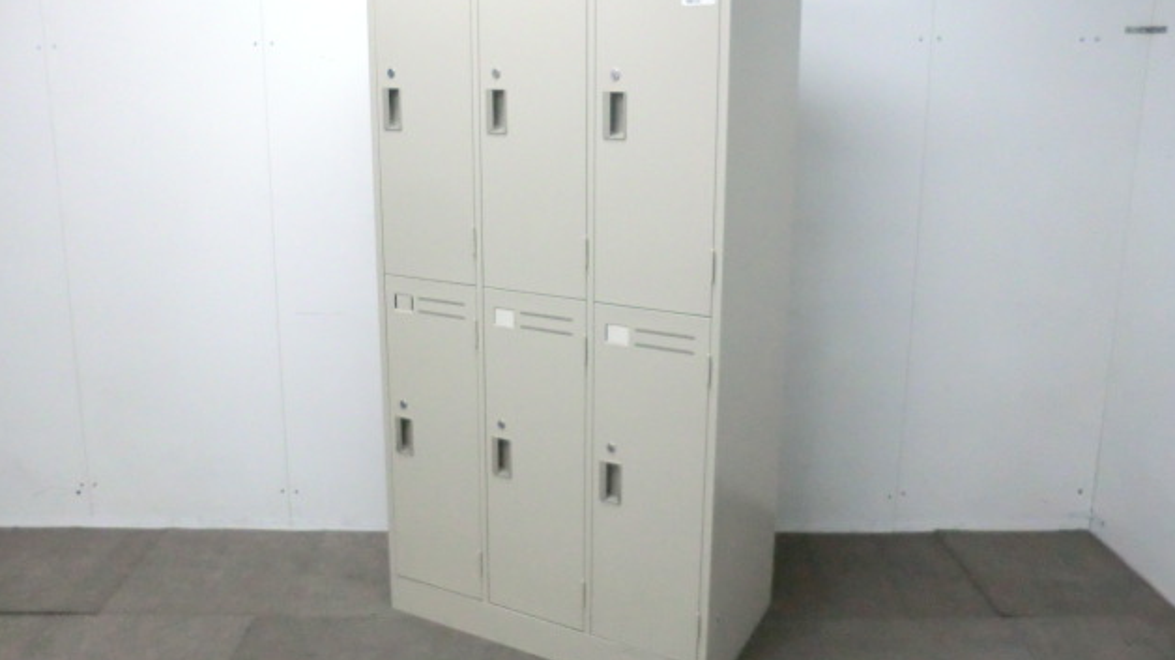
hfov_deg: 64.3
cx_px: 580
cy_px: 264
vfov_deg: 38.8
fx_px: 935
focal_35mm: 30
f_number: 3.2
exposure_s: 1/60
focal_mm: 4.9
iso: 640
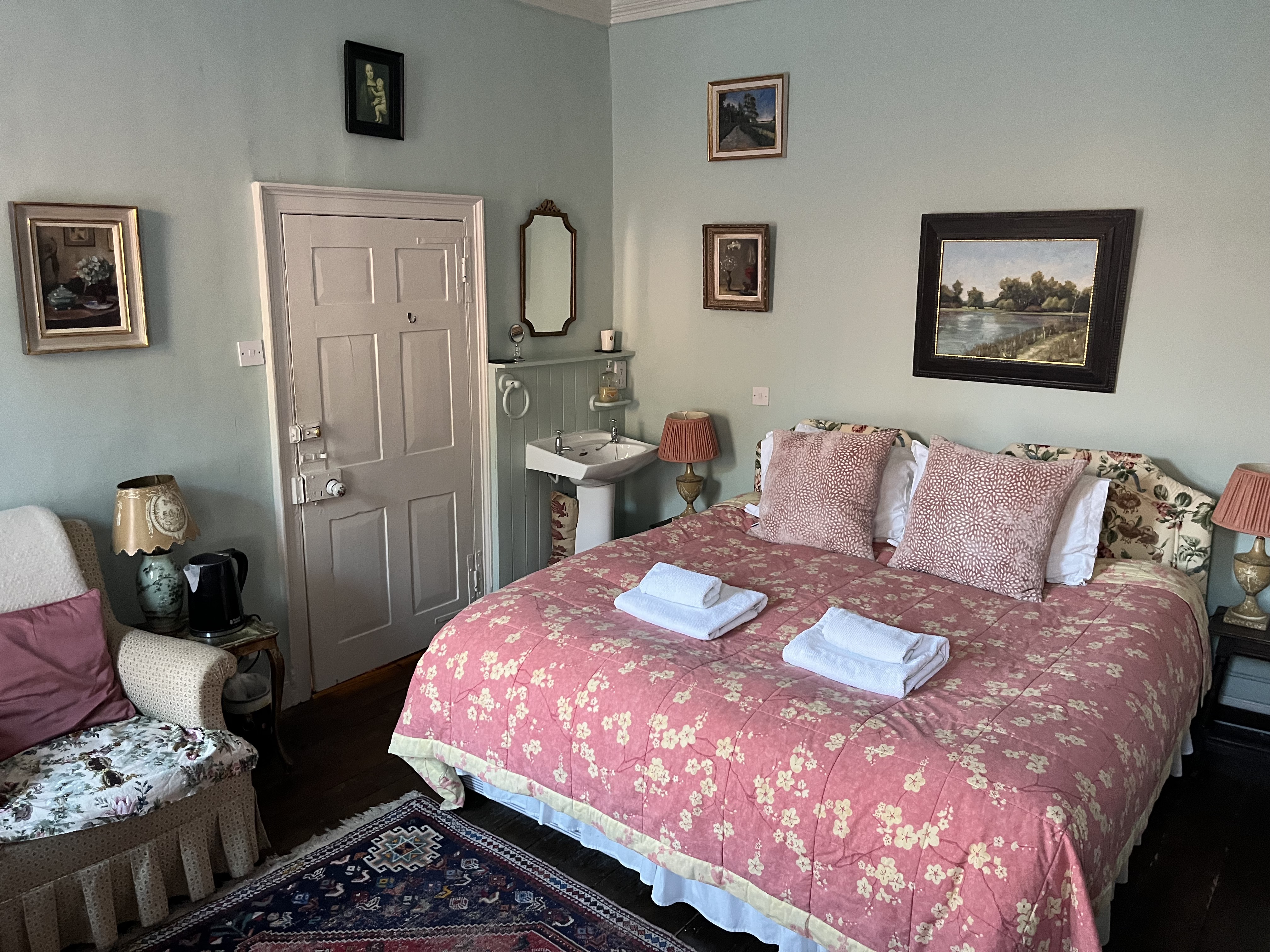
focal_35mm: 26
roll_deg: +0.8
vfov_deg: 53.1
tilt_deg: -13.4
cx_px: 635
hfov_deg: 67.3
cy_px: 476
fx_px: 954
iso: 400
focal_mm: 5.1
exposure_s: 1/60
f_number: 1.6
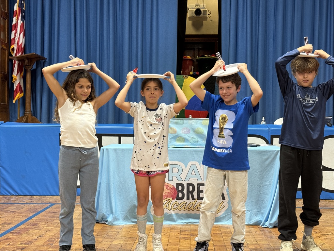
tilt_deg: -0.4
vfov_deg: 30.3
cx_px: 167
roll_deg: -0.3
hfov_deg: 39.7
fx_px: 463
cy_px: 126
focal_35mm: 48
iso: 200
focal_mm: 6.76
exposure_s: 1/60
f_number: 1.78
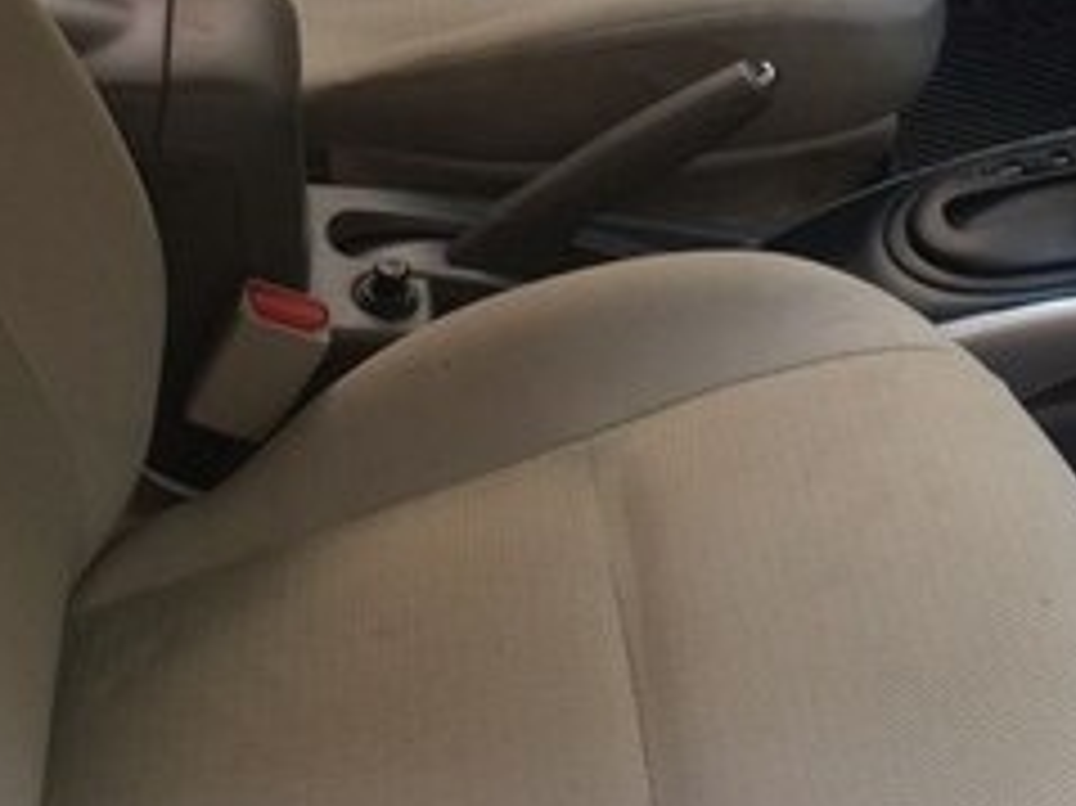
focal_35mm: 80
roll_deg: -1.1
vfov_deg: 17.7
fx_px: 2485
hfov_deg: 24.3
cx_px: 711
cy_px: -124
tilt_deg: -29.0
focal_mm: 4.15
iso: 50
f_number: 2.2
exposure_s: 1/100
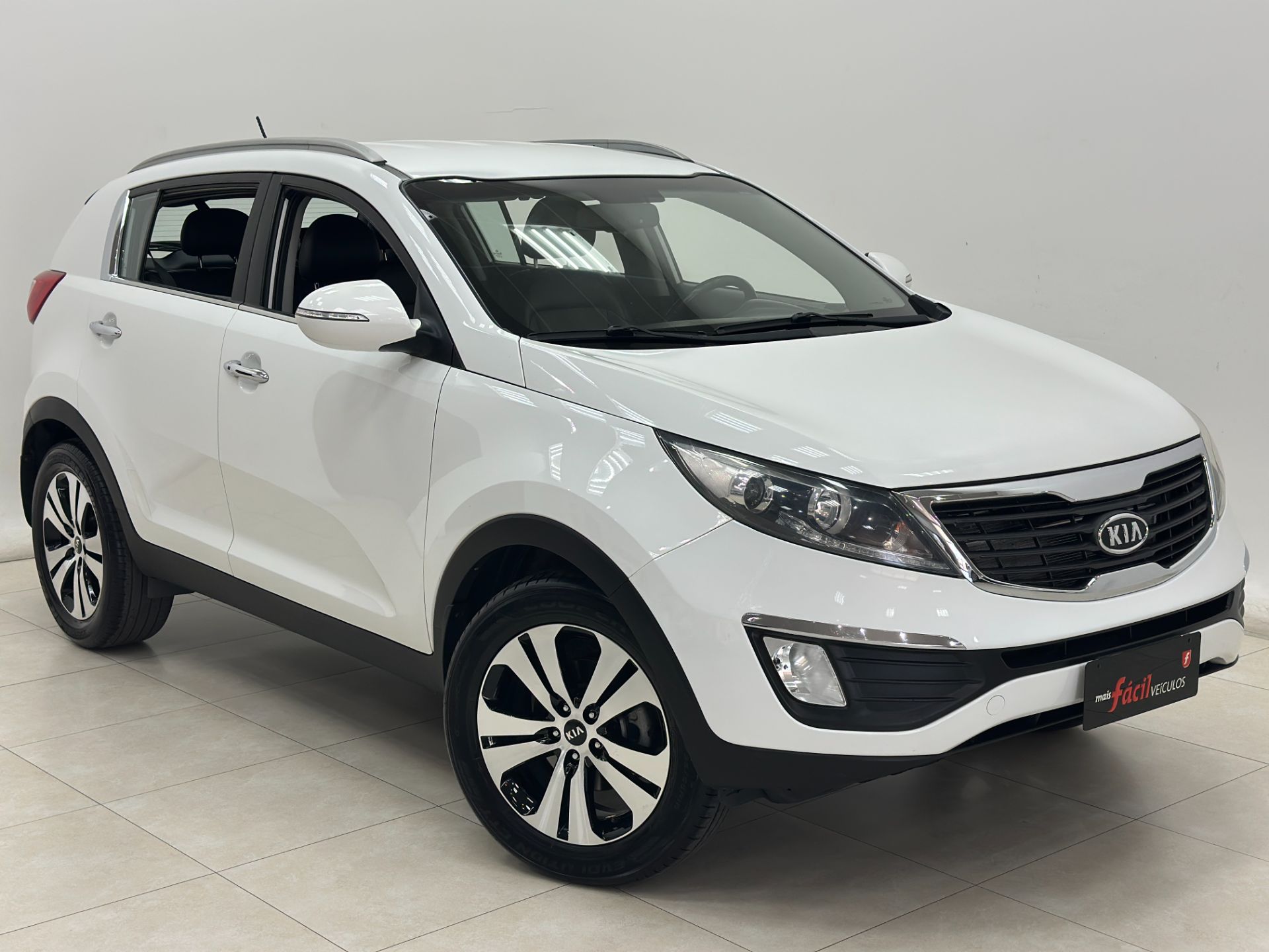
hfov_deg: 39.7
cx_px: 634
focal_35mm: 48
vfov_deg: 30.3
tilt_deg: -9.7
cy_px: 476
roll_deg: +0.2
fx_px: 1760
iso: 64
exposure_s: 1/120
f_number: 1.78
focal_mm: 6.86
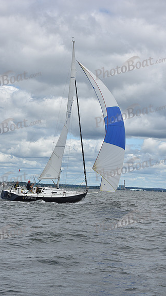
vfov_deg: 23.7
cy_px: 149
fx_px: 704
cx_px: 68
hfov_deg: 13.4
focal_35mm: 90
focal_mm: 85
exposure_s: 1/800
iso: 250
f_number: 10
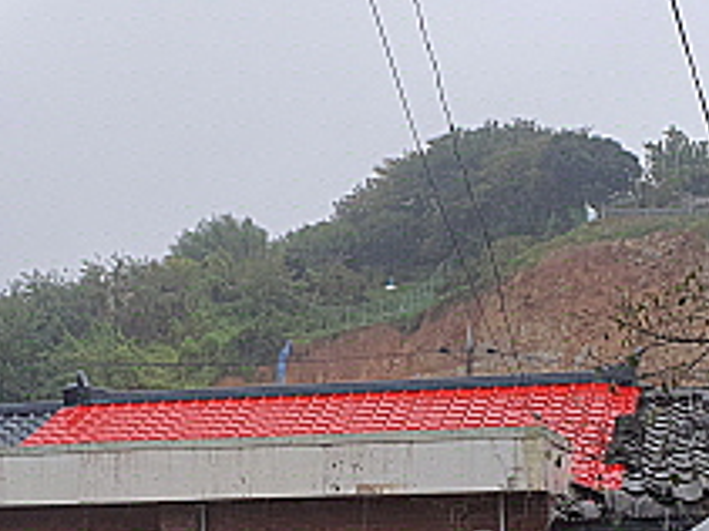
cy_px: 477
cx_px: 333
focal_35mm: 74
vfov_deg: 19.5
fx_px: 1515
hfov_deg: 26.3
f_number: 2.4
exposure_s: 1/120
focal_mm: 4.3
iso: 80
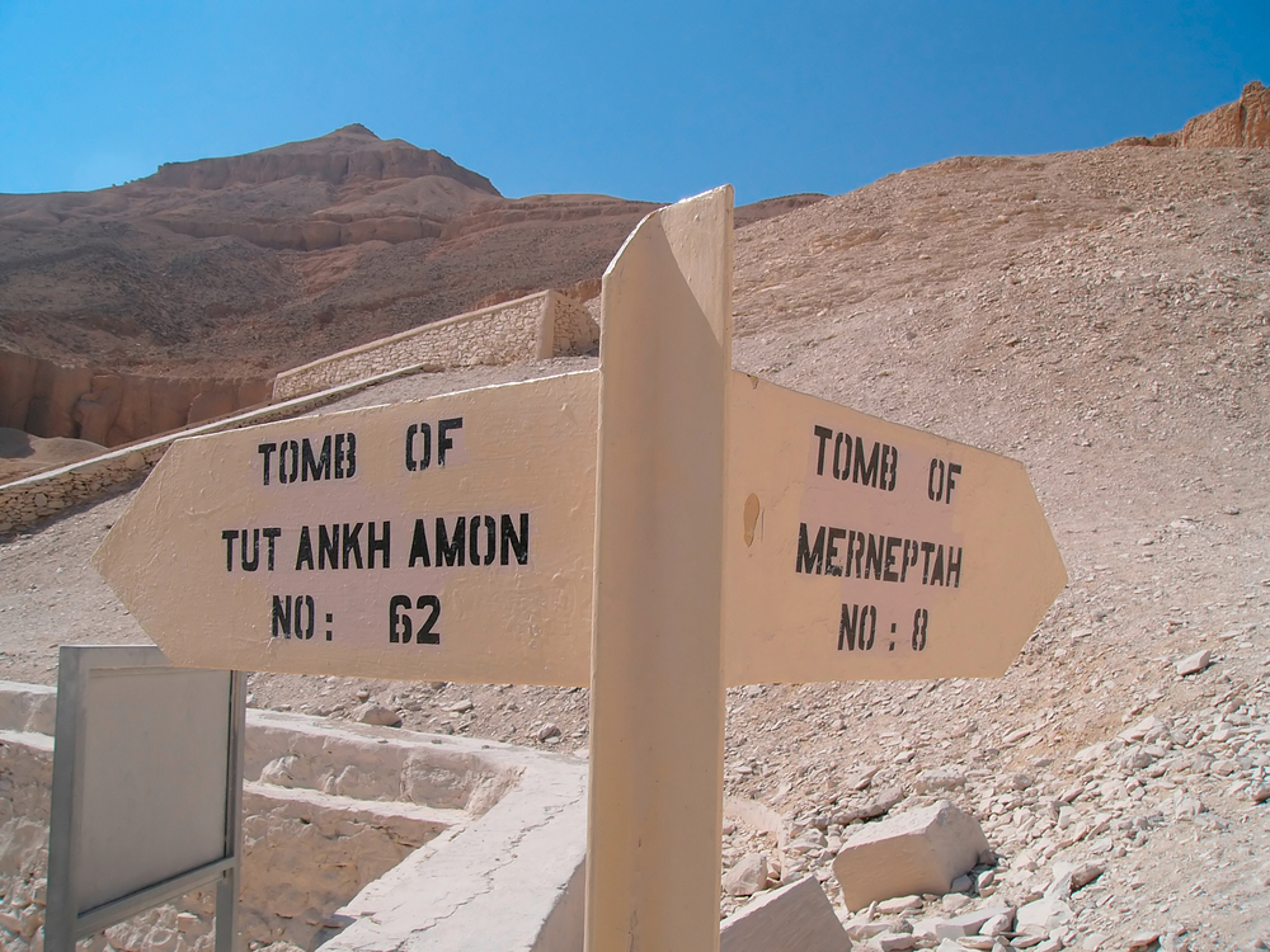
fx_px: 1321
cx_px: 635
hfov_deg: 51.4
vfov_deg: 39.7
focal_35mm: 36
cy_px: 476
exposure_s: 1/800
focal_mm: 6
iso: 50
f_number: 5.6
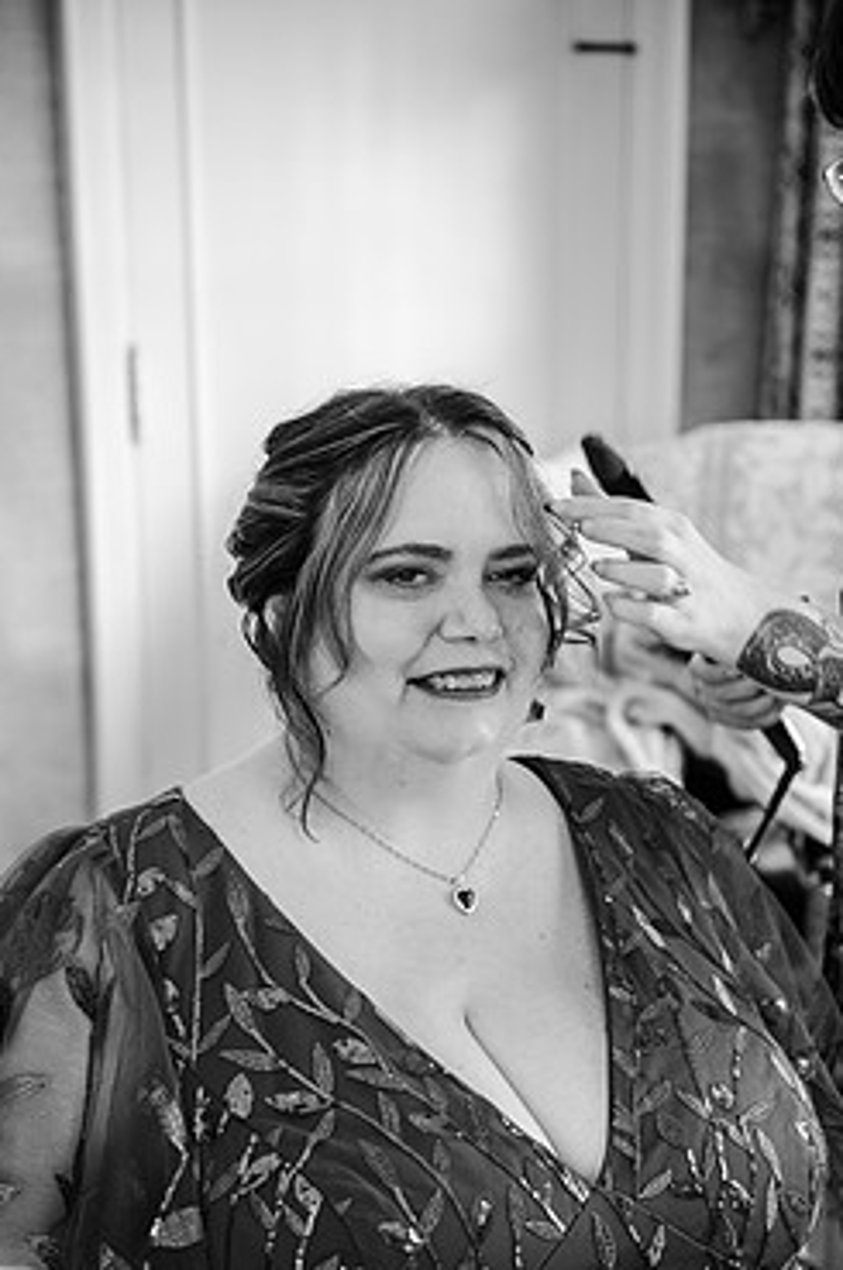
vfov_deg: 32.8
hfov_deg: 22.2
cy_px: 764
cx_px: 380
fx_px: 2149
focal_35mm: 61
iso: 1000
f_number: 3.5
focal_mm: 50
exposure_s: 1/80
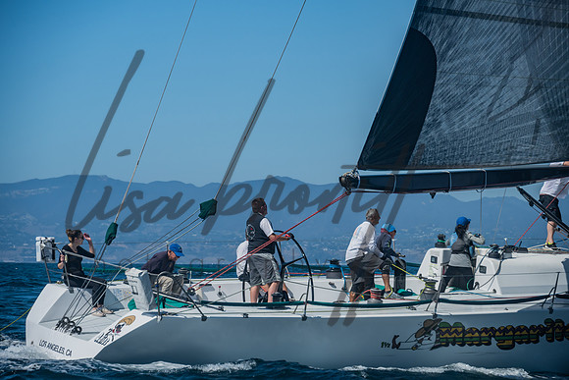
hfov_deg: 14.7
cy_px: 190
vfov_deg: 9.8
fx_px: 2213
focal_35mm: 140
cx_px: 284
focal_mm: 140
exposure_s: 1/1250
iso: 160
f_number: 6.3
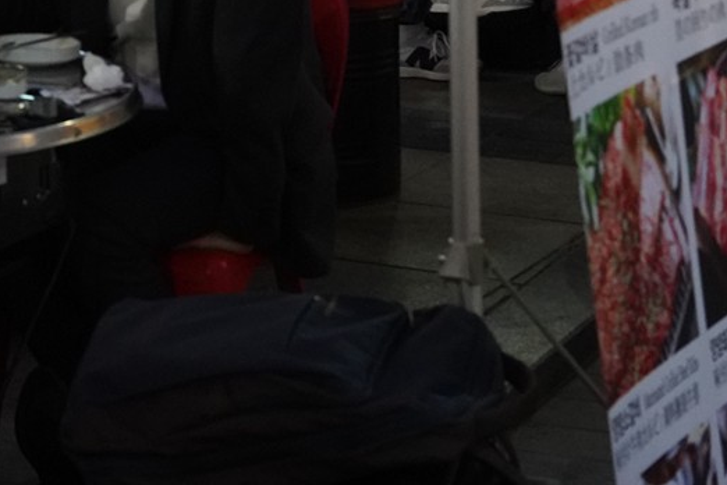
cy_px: -258
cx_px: -174
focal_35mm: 134
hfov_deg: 14.7
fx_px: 2706
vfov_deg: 9.9
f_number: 5
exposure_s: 1/100
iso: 3200
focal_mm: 35
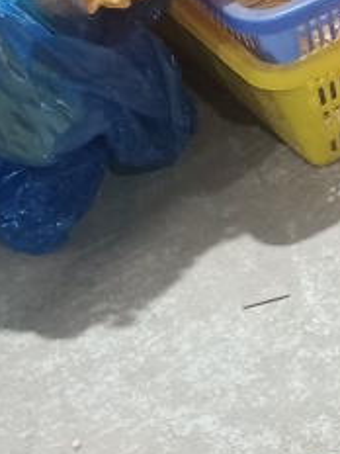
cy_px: 864
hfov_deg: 11.6
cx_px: 682
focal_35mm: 115
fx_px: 1506
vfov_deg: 14.6
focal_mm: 4.71
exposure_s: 1/33.3
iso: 1295
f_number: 1.79
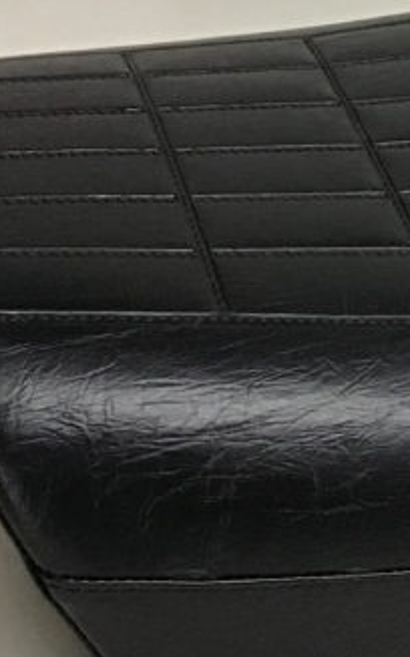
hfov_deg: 11.5
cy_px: 223
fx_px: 1844
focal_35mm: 103
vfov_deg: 20.1
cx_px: 812
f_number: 2.4
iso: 125
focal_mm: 3.3
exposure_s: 1/30
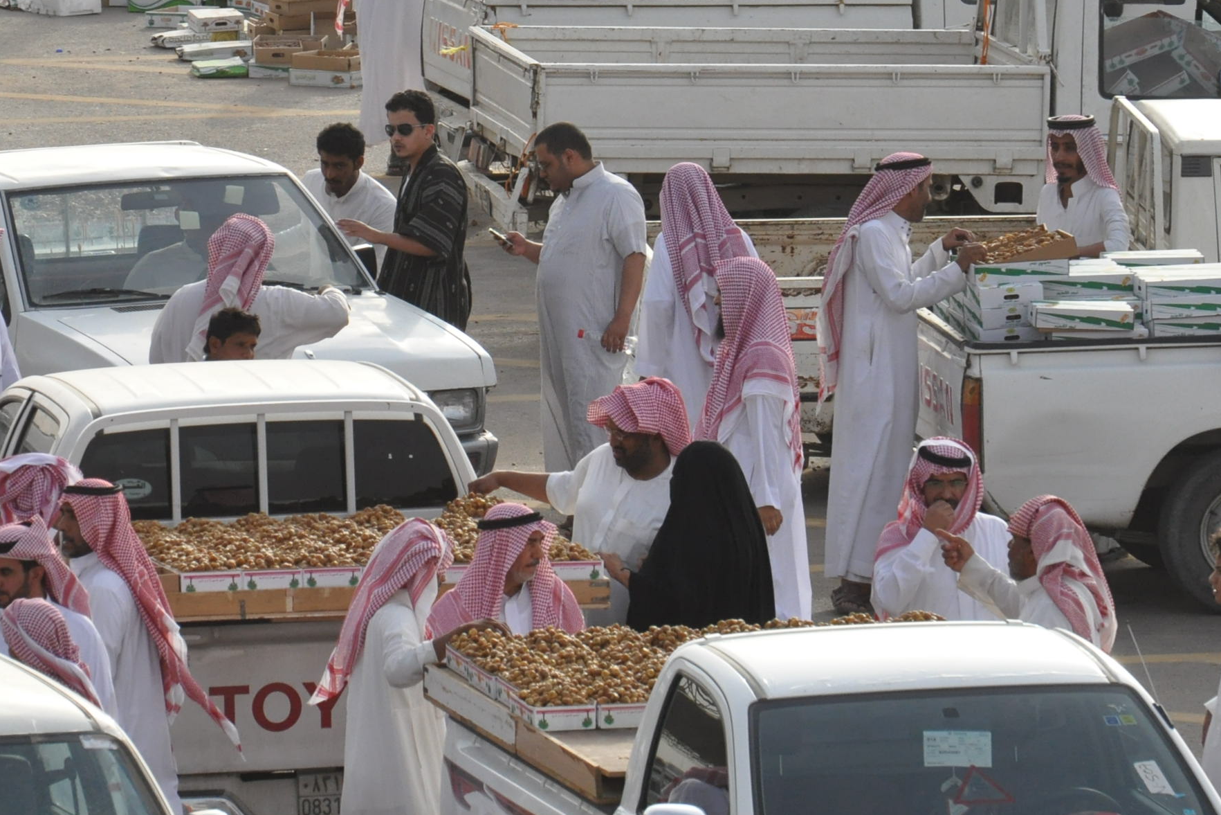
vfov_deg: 2.5
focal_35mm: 546
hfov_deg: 3.8
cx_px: 214
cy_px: 289
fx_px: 18519
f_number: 9
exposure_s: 1/1250
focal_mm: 200
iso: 1000
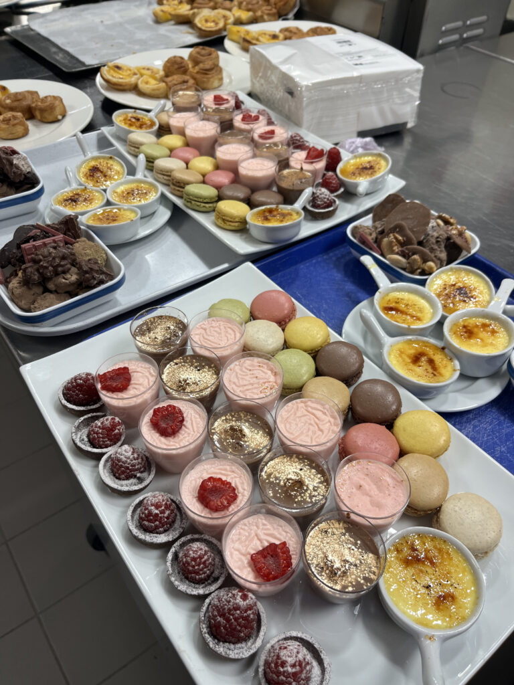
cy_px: 342
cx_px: 257
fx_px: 515
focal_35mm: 26
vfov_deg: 67.3
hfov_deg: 53.1
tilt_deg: -47.1
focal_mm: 5.1
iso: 50
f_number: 1.6
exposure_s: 1/100
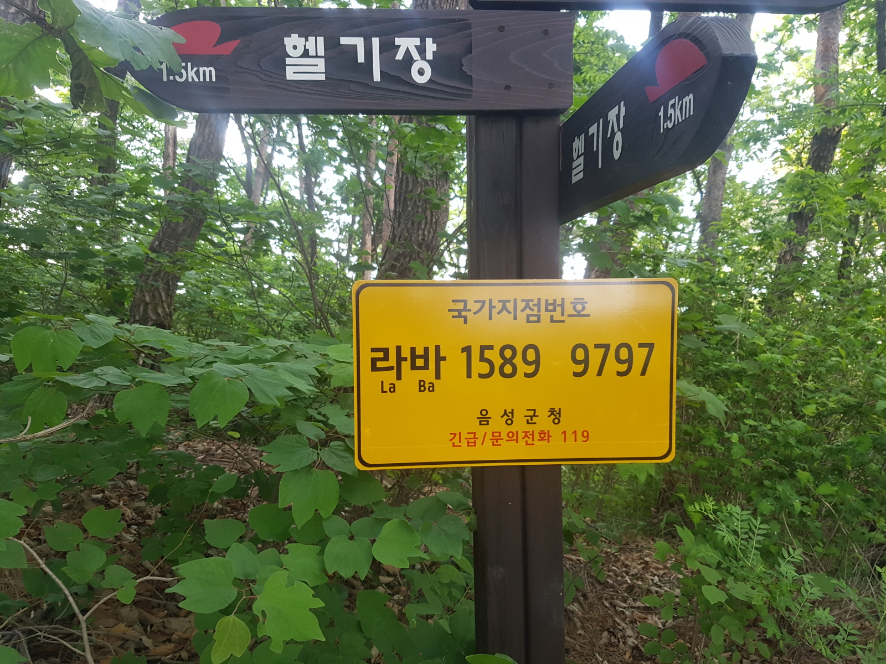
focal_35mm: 26
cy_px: 332
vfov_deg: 53.1
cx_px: 443
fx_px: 665
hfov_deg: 67.3
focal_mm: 4.2
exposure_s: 1/60
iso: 80
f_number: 1.7
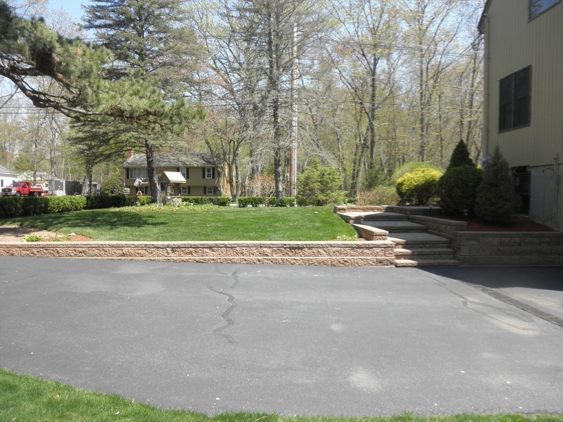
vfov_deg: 49.7
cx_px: 282
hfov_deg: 63.4
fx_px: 455
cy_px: 211
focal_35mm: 28
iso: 64
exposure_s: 1/400
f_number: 3
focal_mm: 5
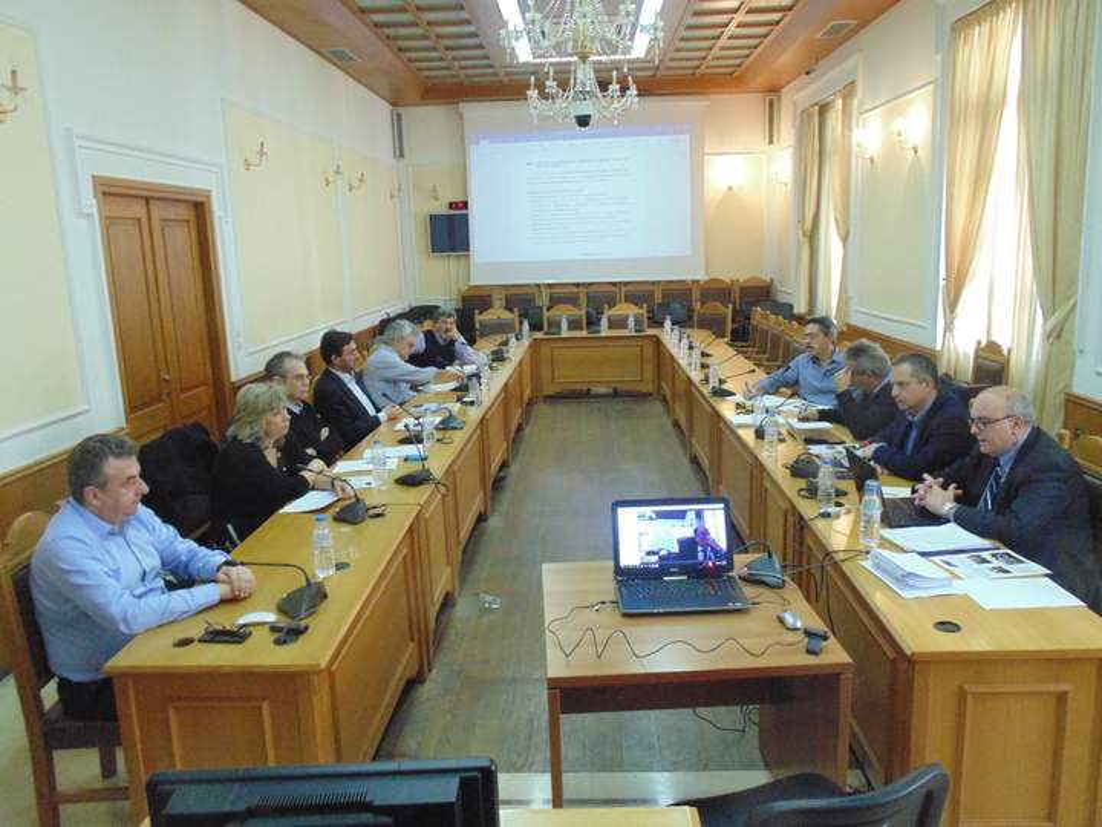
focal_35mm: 27
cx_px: 551
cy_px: 414
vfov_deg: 51.4
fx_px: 860
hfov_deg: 65.3
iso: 400
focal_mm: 4.8
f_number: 3.2
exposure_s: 1/20
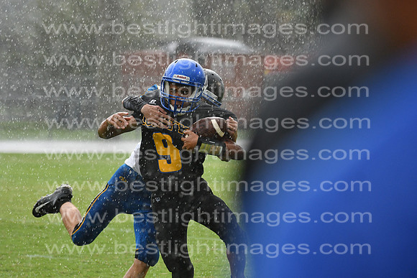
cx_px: 208
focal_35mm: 210
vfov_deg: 6.5
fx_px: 2433
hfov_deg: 9.8
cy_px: 139
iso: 1000
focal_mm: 140
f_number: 4.5
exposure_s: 1/1000
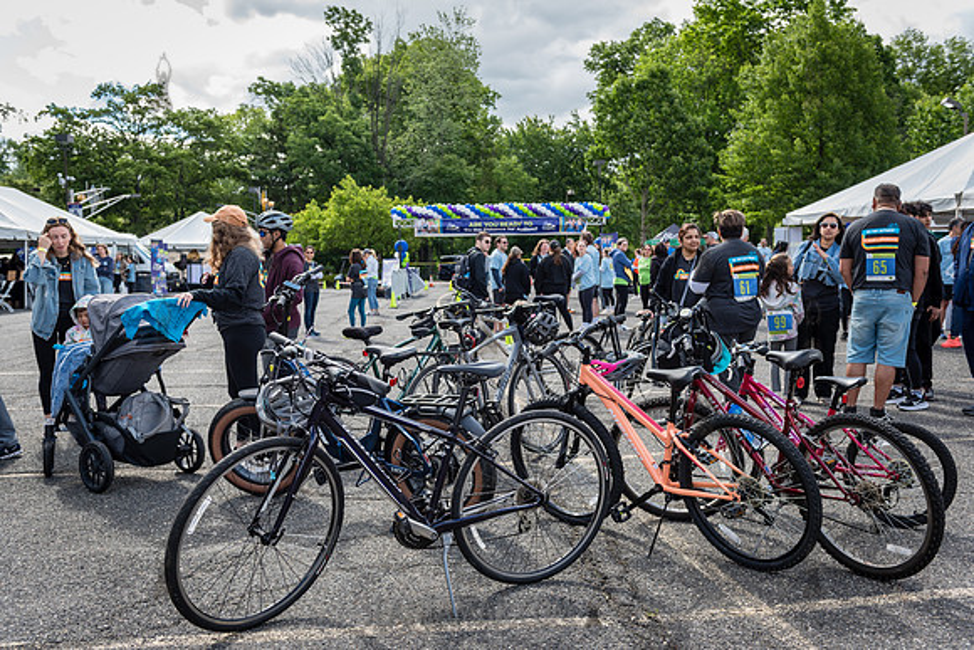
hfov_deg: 54.9
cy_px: 325
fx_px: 937
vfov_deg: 38.2
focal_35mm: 35
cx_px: 487
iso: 200
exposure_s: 1/400
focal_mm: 34
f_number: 4
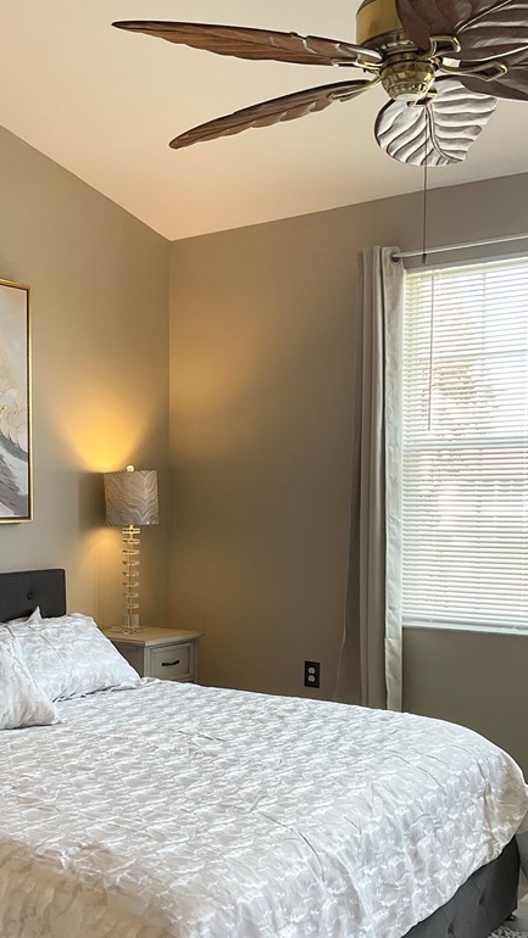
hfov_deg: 27.9
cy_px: 562
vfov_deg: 48.1
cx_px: 130
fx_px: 1046
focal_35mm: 42
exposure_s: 1/60
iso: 50
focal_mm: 3
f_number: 1.8
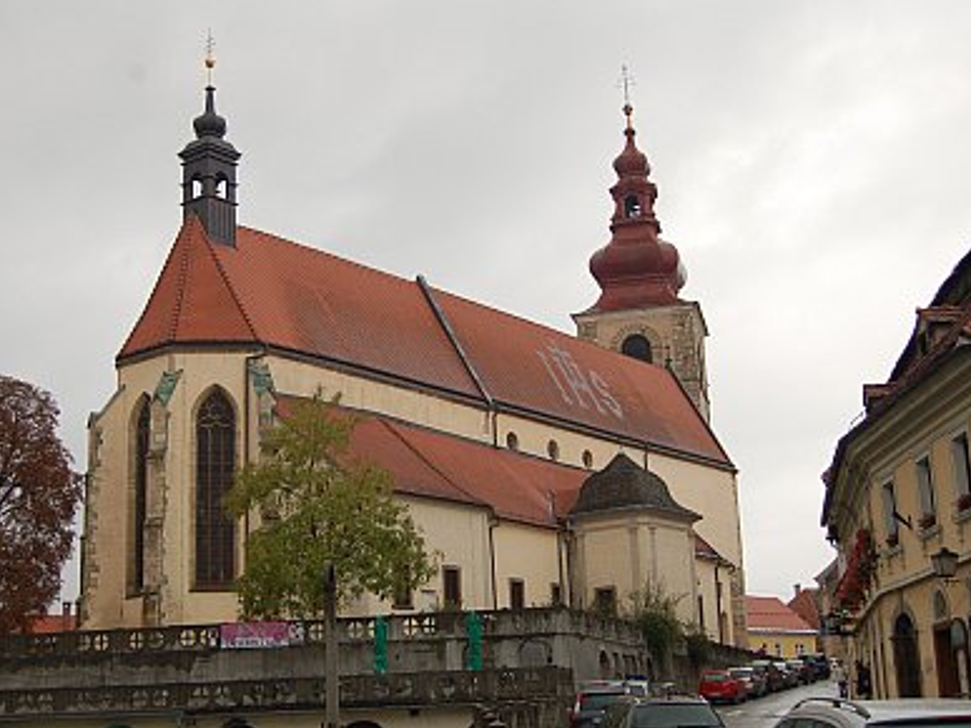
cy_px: 360
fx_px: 1446
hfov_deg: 37.1
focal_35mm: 52
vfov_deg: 28.3
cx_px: 455
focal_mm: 31
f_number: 5.6
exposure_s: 1/125
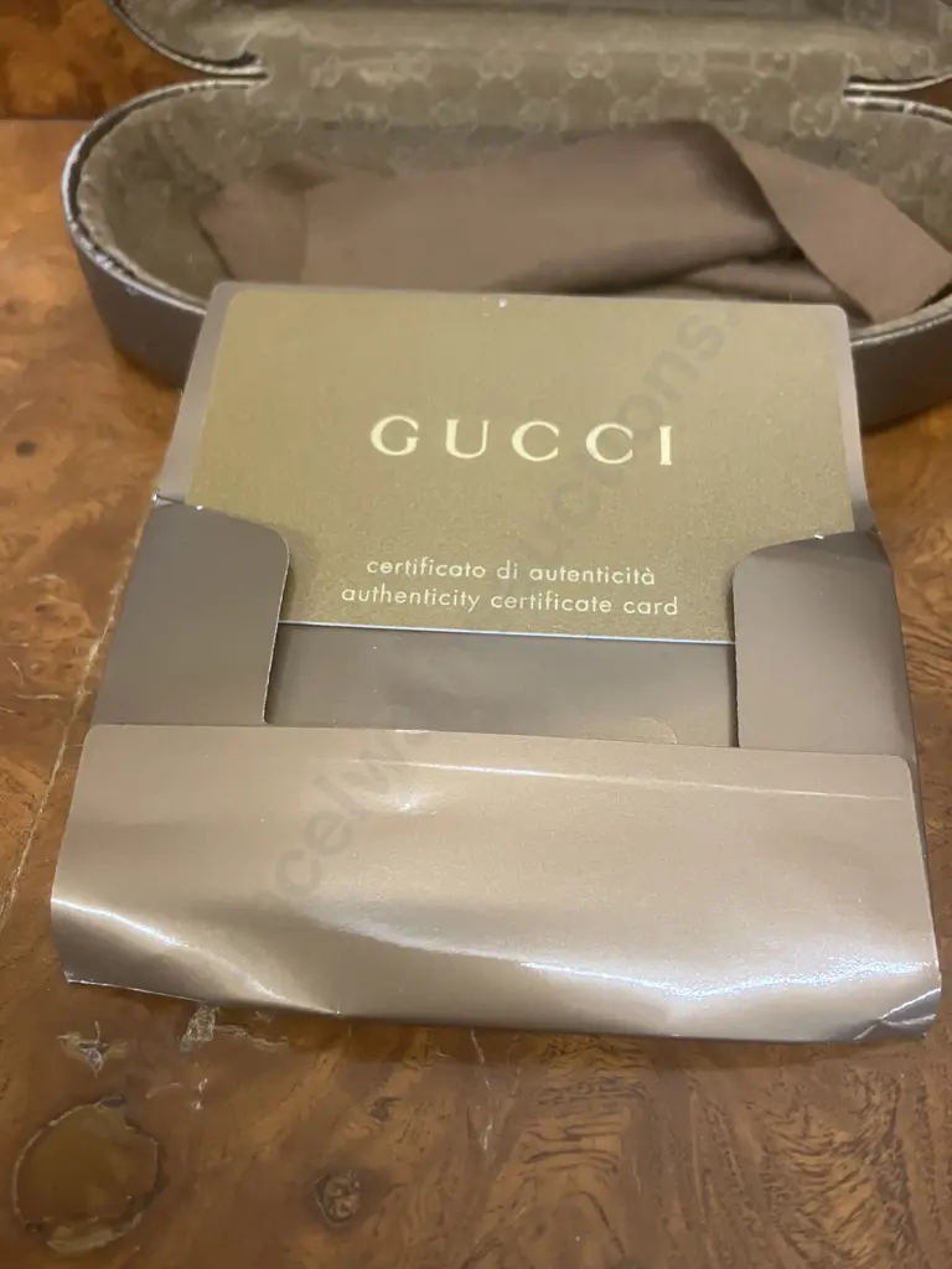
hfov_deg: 49.7
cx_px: 476
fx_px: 1027
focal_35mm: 28
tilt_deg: -50.0
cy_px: 634
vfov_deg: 63.4
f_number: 1.8
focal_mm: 3.99
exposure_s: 1/33
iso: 250
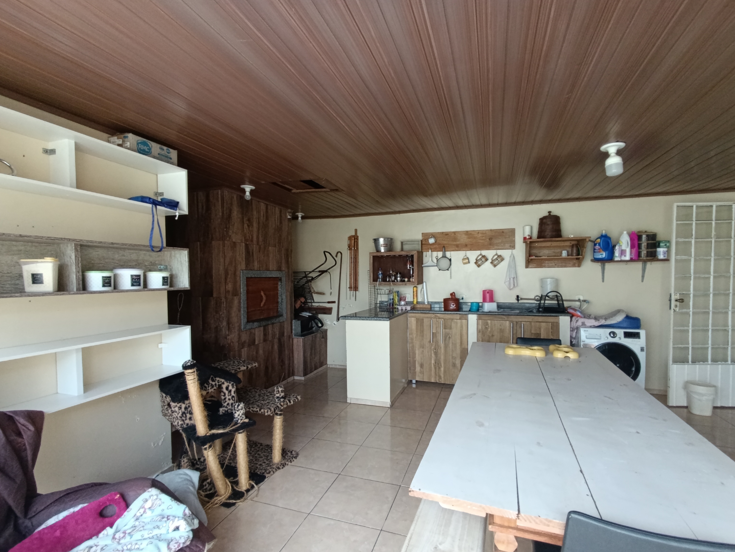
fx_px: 361
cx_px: 368
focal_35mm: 17
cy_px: 287
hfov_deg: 91.0
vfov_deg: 74.7
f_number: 2.2
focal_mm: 1.65
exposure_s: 1/120
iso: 200
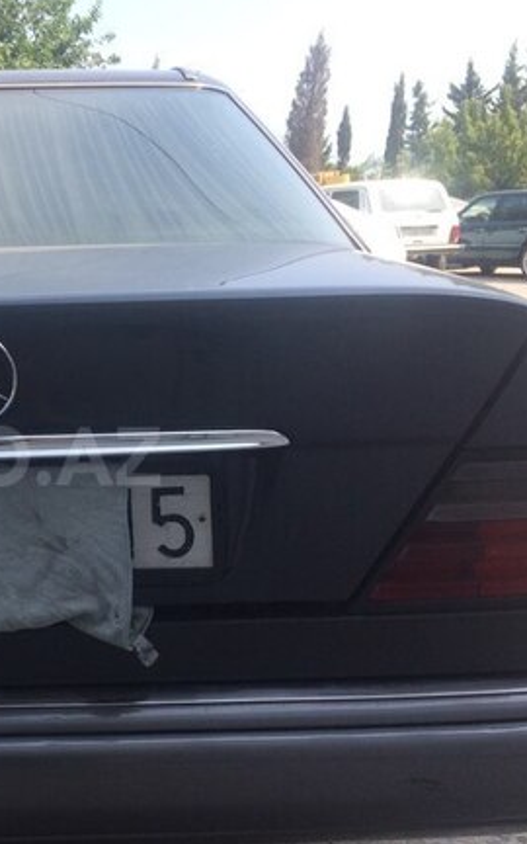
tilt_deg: -12.2
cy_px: 456
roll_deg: +0.4
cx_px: -39
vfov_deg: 42.6
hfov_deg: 25.6
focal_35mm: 47
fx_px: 1080
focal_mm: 4.15
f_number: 2.2
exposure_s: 1/838
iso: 32
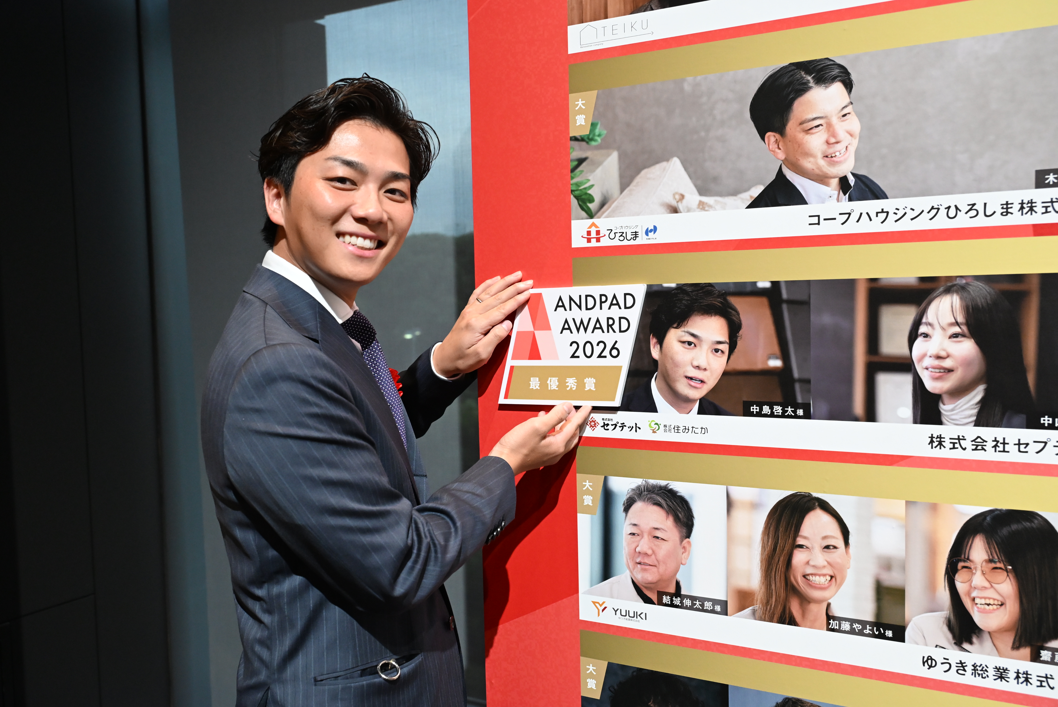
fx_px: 941
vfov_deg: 41.2
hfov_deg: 58.7
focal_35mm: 32
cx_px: 529
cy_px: 354
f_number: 5
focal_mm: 32
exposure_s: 1/160
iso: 4000
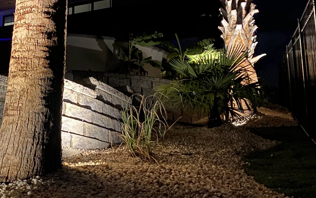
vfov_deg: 23.9
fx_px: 465
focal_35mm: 54
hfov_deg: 36.2
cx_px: 60
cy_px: 115
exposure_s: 1/8
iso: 800
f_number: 1.8
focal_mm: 4.25
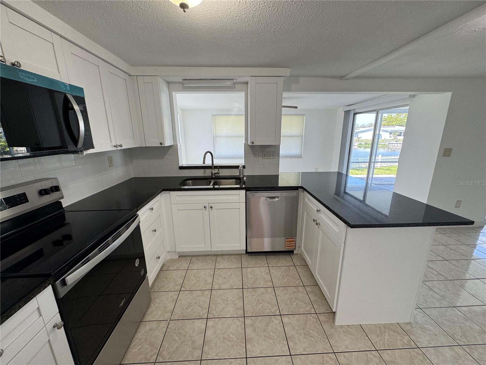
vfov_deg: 85.7
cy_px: 182
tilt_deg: -13.9
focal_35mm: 14
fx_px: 197
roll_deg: +1.6
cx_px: 243
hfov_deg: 102.1
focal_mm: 2.22
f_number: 2.2
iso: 100
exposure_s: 1/120
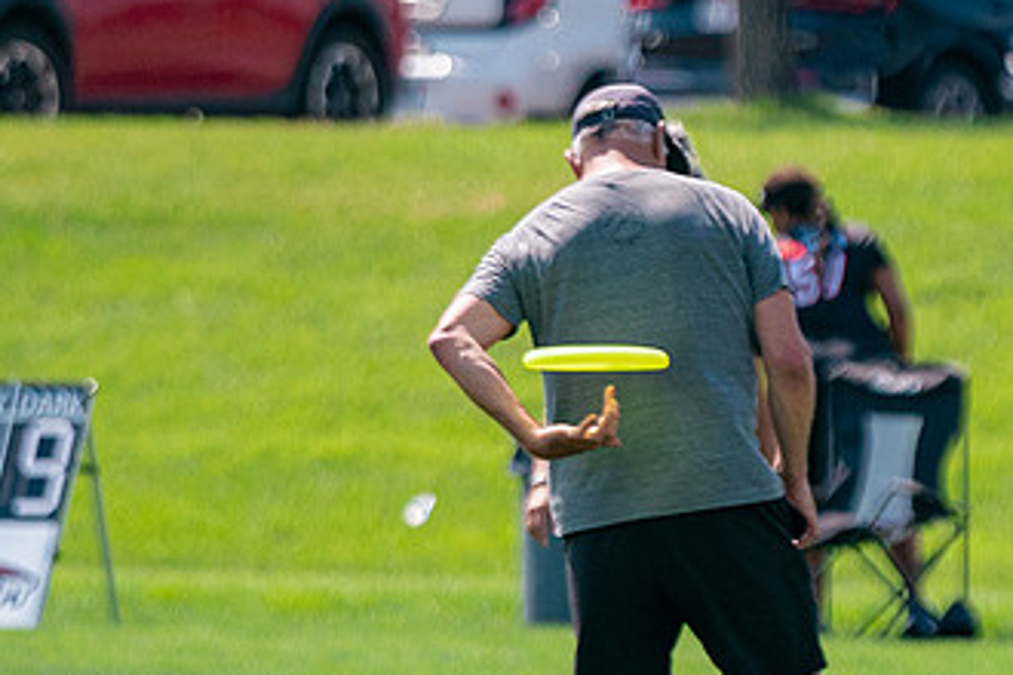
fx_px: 19583
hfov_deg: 3.0
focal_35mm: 696
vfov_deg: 2.0
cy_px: 356
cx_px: 731
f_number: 2.8
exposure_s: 1/10000
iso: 640
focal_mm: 200
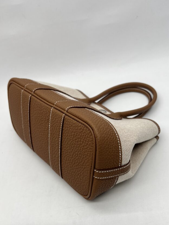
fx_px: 208
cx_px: 91
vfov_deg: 56.5
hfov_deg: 44.1
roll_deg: +11.3
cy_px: 133
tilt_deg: -39.5
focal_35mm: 32
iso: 40
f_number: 1.5
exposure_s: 1/227
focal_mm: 5.7
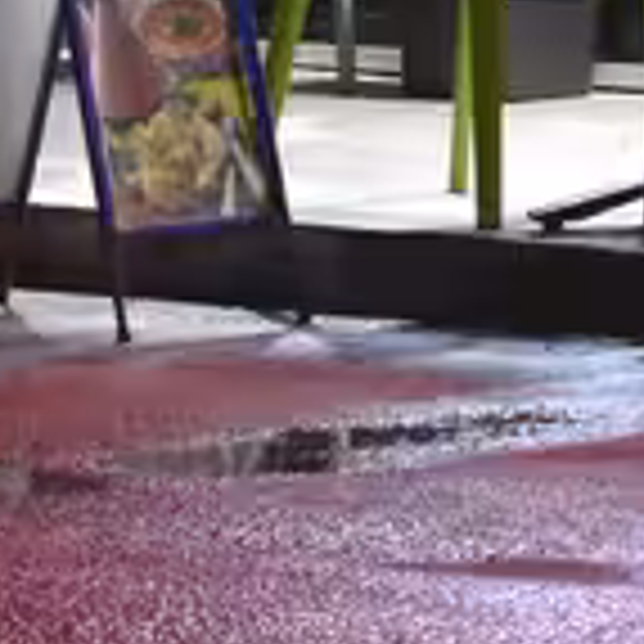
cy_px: -910
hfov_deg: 3.4
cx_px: 1851
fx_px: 10647
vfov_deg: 3.4
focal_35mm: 506
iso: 2500
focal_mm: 35
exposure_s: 1/60
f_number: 4
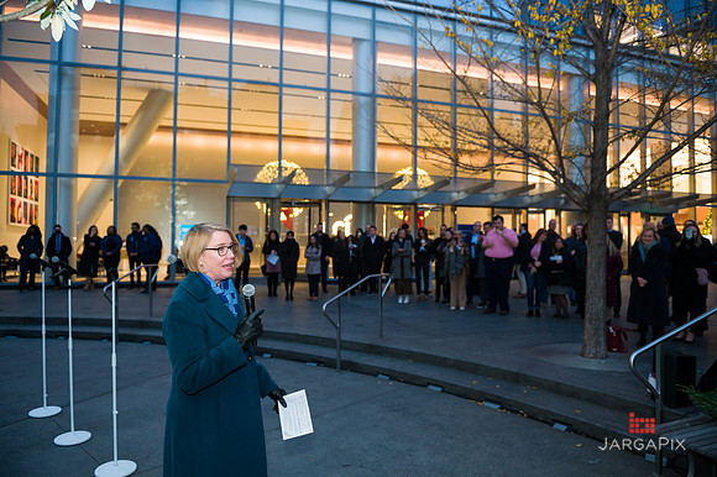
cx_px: 358
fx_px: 478
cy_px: 238
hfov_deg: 73.8
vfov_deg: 53.1
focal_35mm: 24
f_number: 4
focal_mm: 24
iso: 1600
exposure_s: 1/200
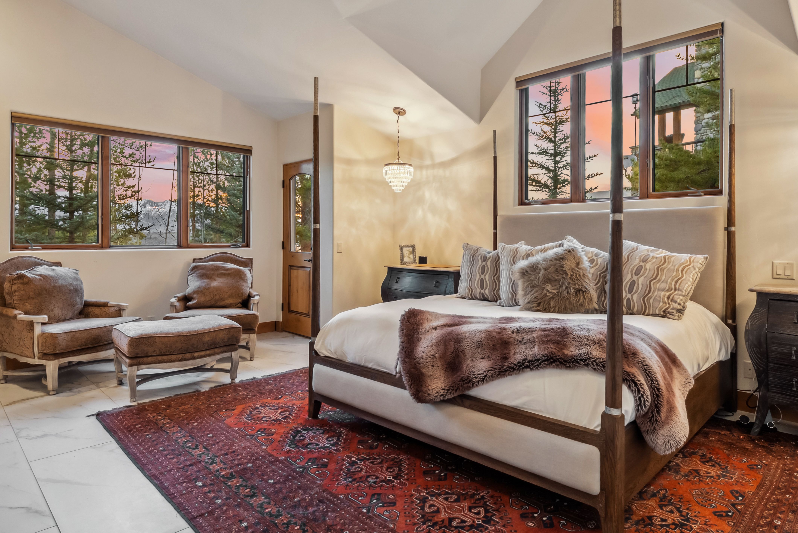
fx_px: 461
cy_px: 266
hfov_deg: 81.7
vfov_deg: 60.0
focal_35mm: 21
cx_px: 399
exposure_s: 1/3.33
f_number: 10
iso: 800
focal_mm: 20.8
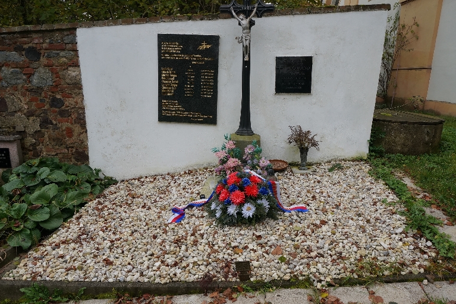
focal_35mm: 25
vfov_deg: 51.3
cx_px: 227
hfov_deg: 71.5
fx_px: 317
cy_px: 157
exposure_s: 1/125
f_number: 8
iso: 400
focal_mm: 16
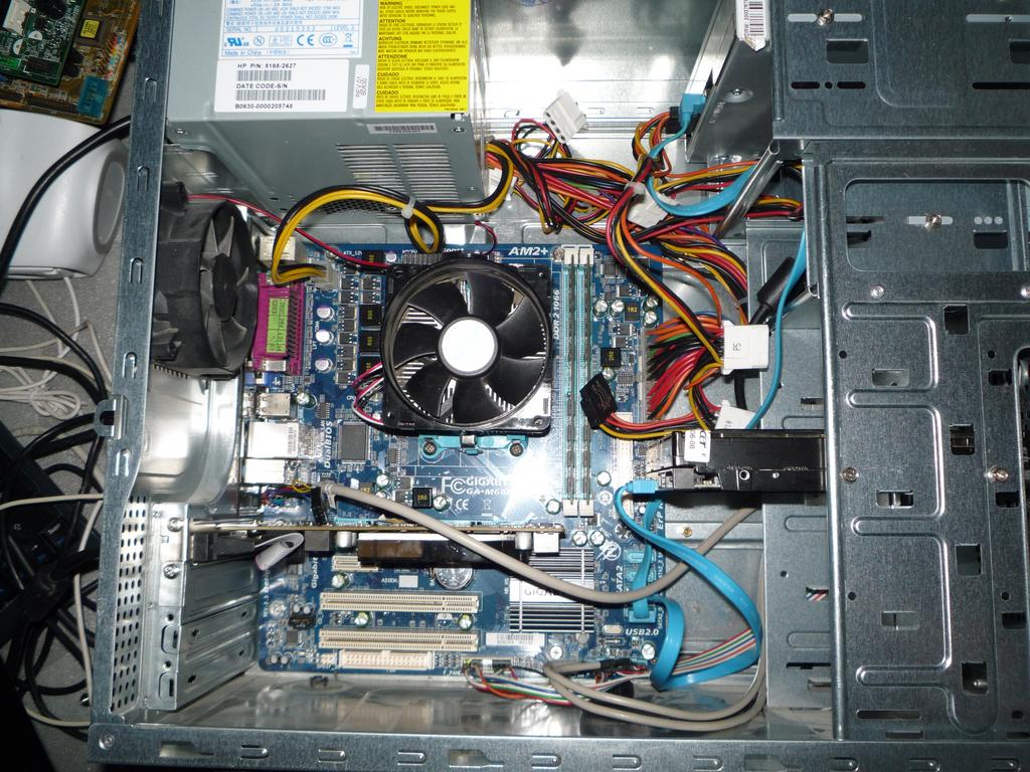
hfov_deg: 60.0
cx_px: 515
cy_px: 386
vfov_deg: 46.8
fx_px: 893
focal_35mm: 30
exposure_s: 1/30
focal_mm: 5.2
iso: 100
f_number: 3.3
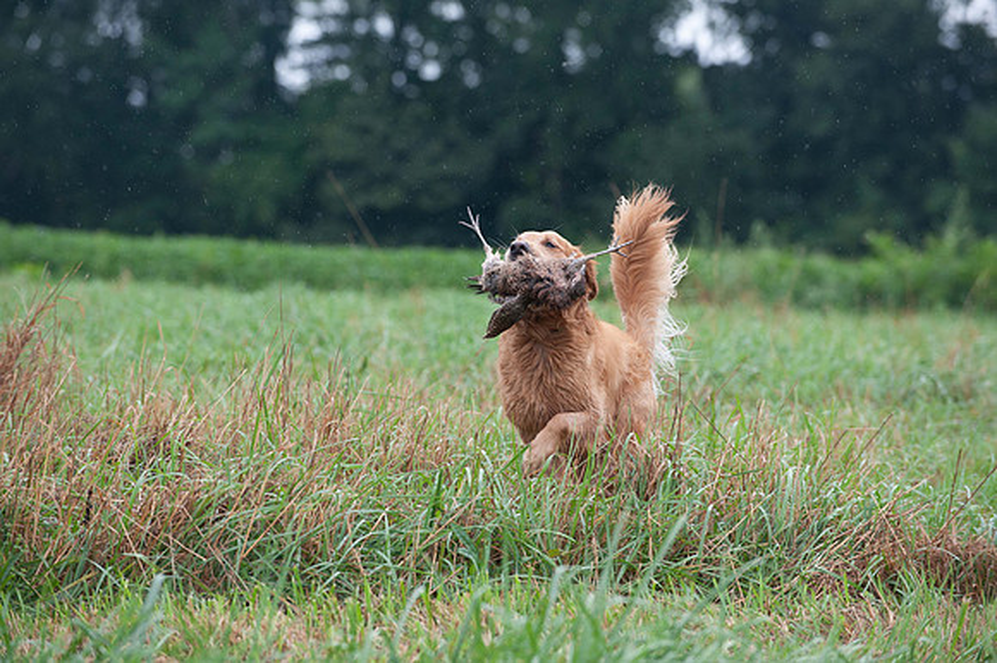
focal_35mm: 200
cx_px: 498
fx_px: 5536
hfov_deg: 10.3
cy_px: 332
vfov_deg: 6.9
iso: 800
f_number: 5.6
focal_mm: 200
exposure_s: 1/800
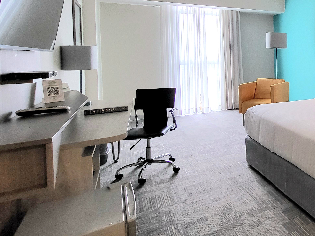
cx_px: 310
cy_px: 59
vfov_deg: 49.3
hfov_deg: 52.7
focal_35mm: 27
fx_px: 246
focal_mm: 1.74
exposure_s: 1/40
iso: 320
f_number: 2.2
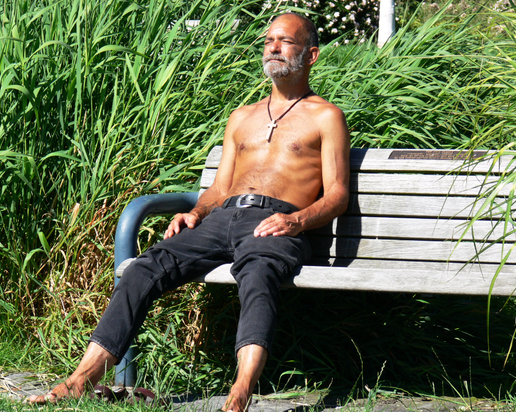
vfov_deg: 7.7
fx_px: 3084
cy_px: 209
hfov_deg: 9.6
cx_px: 241
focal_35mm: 202
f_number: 5.6
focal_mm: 40.2
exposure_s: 1/200
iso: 80
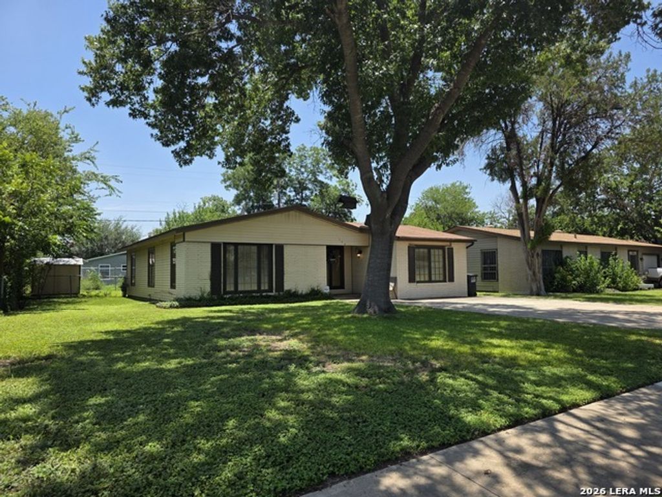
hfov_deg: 73.9
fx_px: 440
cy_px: 248
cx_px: 331
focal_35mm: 23
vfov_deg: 58.9
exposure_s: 1/3092
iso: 80
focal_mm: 6.3
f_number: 1.7
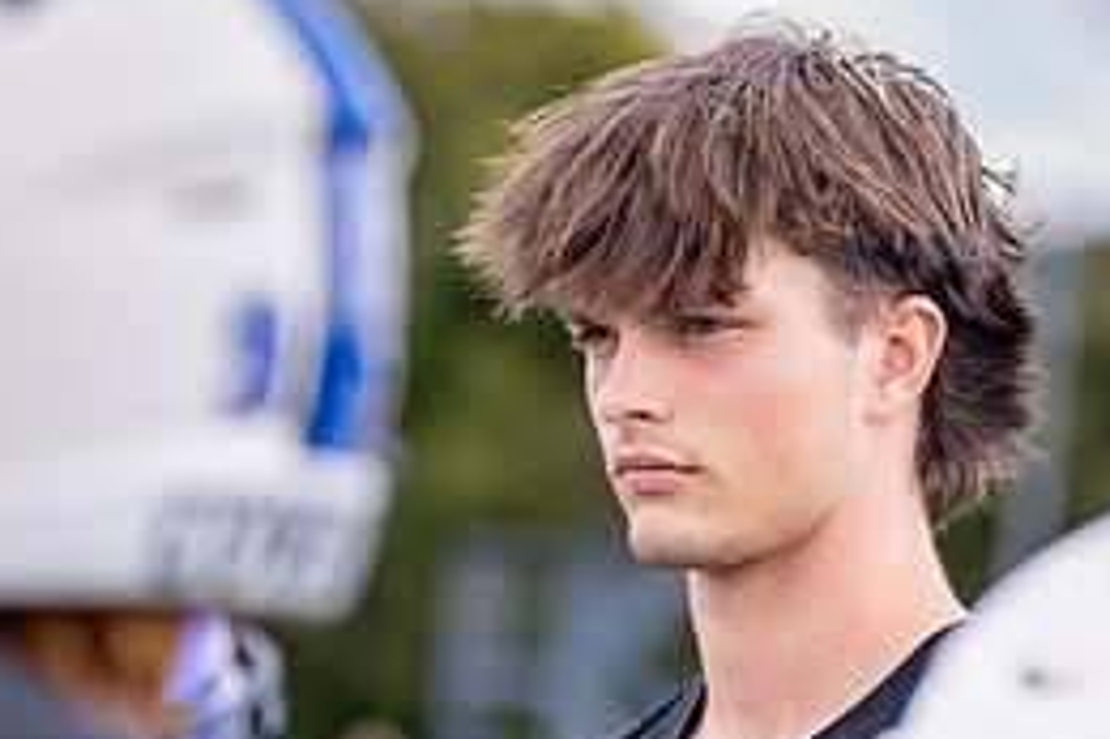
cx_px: 683
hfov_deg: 7.8
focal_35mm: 263
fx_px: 8104
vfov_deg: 5.2
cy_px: 420
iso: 320
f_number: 2.8
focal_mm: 107
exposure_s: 1/2000
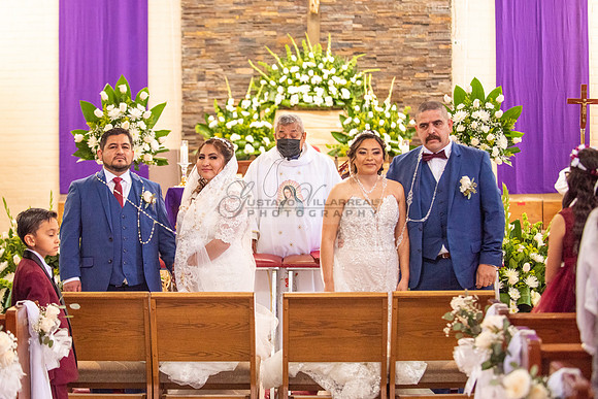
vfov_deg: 15.5
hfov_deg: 23.0
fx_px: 1466
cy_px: 208
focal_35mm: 88
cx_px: 246
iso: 2000
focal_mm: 75
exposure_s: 1/160
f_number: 2.8
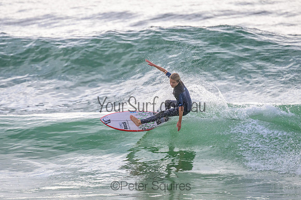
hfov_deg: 3.4
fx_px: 5014
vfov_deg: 2.3
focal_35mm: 600
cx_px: 150
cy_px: 100
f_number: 5.6
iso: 450
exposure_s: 1/2500
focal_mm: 400
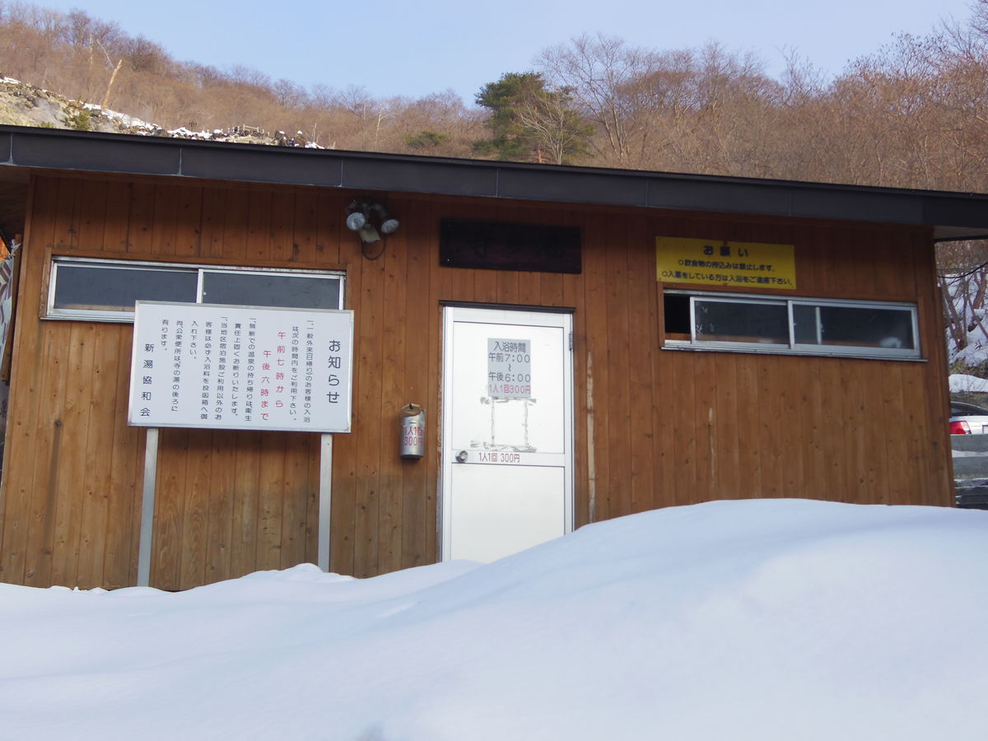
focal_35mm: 47
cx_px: 494
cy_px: 370
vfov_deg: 30.9
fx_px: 1341
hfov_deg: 40.4
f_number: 3.2
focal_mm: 8.5
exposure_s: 1/400
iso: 125
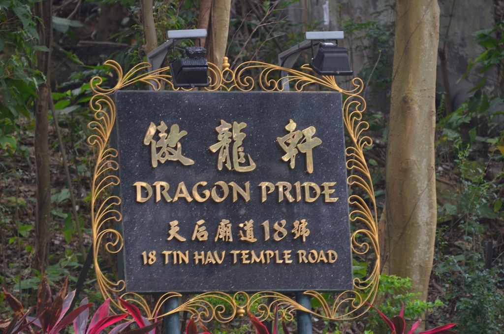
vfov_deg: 3.6
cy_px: 167
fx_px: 5239
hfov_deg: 5.5
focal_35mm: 375
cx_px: 252
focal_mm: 250
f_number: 5.6
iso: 800
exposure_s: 1/60
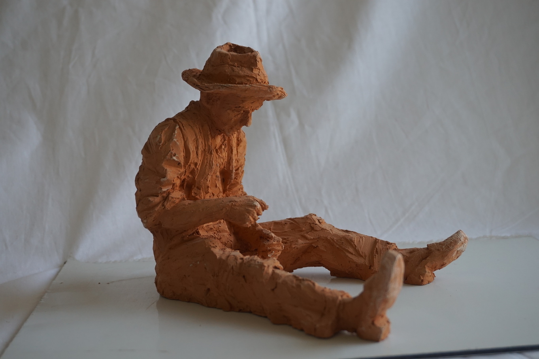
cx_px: 270
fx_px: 741
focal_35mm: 50
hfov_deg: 40.0
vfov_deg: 27.2
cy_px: 180
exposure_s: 1/160
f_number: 5
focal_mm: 33
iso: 400
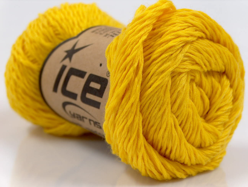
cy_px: 94
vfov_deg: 17.6
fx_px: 603
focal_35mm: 84
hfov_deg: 23.3
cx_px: 124
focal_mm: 17.25
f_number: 2.9
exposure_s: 1/4.31
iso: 100
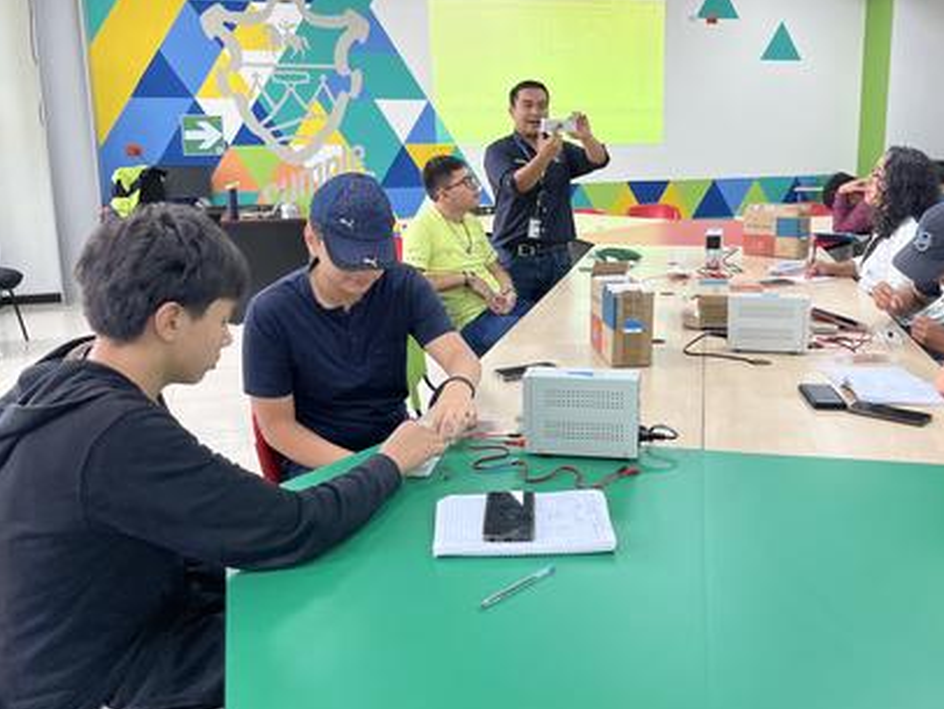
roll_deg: +1.1
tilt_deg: -10.5
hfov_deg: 56.6
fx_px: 873
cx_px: 542
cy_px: 306
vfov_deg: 44.1
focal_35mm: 32
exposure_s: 1/120
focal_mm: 5.1
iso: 100
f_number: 1.6
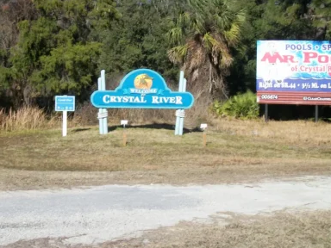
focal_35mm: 64
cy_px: 123
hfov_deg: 30.2
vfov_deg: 22.9
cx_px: 137
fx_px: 612
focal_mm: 5.7
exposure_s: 1/200
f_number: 8.8
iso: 80
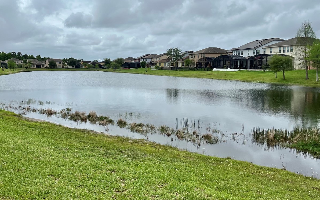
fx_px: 323
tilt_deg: -1.9
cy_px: 79
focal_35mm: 37
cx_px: 128
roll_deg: +0.2
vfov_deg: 34.3
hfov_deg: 52.4
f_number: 1.6
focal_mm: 5.1
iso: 50
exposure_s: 1/6897
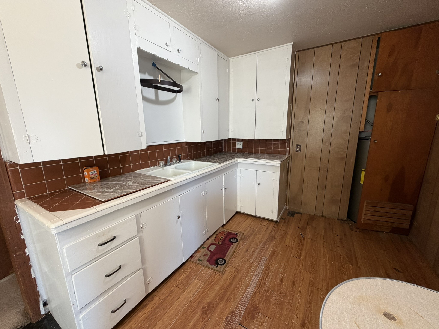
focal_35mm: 14
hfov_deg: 102.1
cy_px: 164
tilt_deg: -11.9
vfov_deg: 85.7
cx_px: 220
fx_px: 178
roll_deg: +1.2
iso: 160
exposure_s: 1/60
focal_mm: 2.22
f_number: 2.2
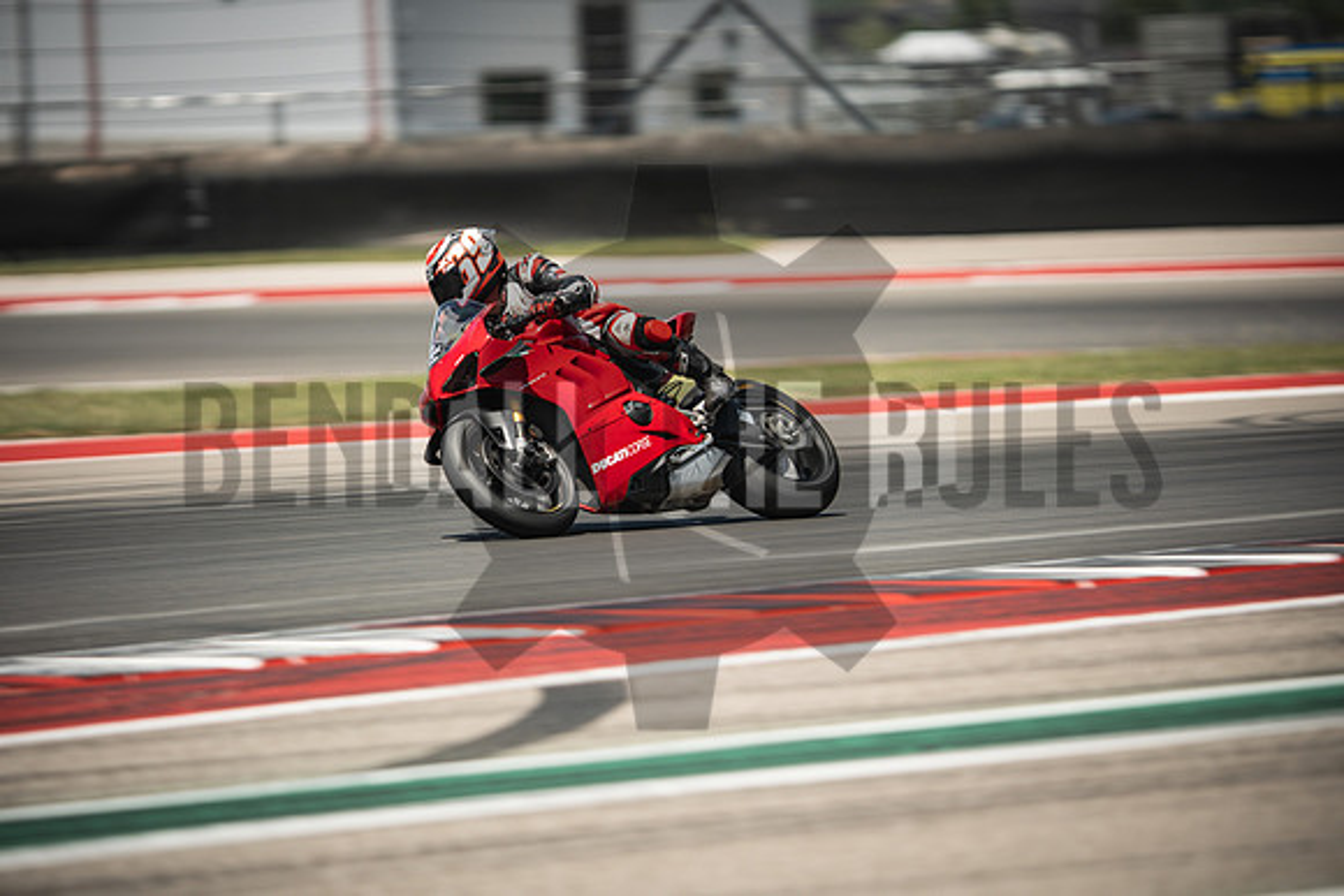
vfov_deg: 4.6
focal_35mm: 300
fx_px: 11202
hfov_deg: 6.9
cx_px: 672
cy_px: 448
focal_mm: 200
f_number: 2
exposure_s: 1/250
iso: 160
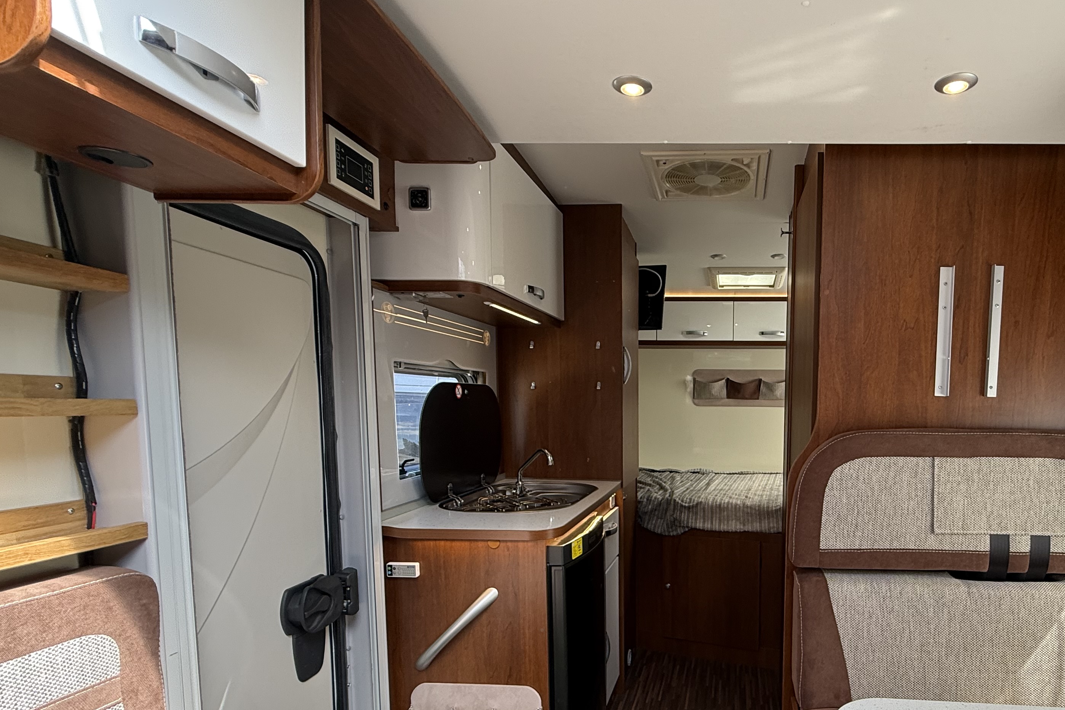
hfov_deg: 78.7
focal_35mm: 21
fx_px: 621
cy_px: 459
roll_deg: +1.8
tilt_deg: -3.4
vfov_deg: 58.5
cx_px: 707
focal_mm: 2.22
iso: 100
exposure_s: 1/99
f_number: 2.2
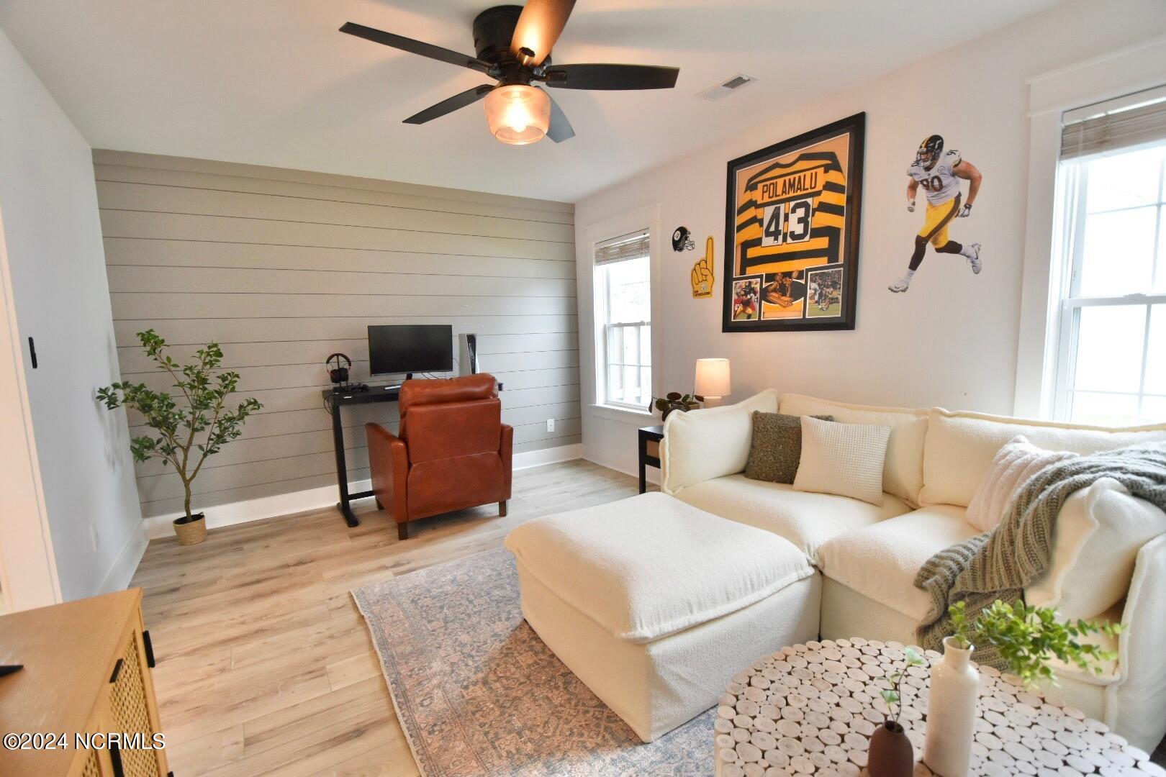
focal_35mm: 15
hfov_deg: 100.4
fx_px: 486
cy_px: 388
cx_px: 583
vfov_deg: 77.3
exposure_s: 1/60
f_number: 4
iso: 800
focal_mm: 10
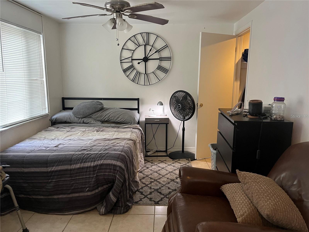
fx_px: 232
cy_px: 116
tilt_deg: -8.6
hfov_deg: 67.3
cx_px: 154
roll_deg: -0.9
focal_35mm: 26
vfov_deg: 53.1
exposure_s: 1/60
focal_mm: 5.1
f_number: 1.6
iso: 400
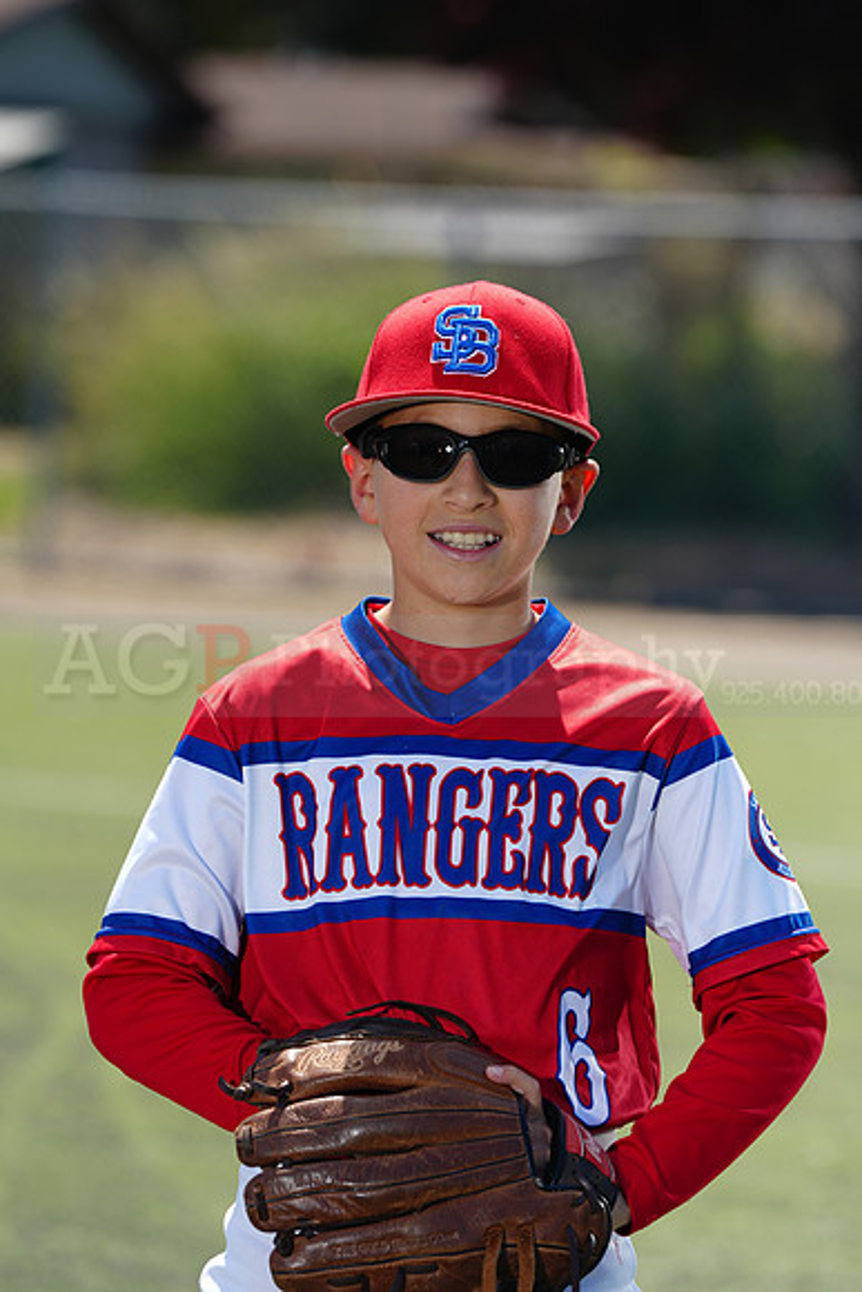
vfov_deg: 10.3
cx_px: 431
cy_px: 646
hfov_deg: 6.9
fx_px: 7178
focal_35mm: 200
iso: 50
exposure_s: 1/250
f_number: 5
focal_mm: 200
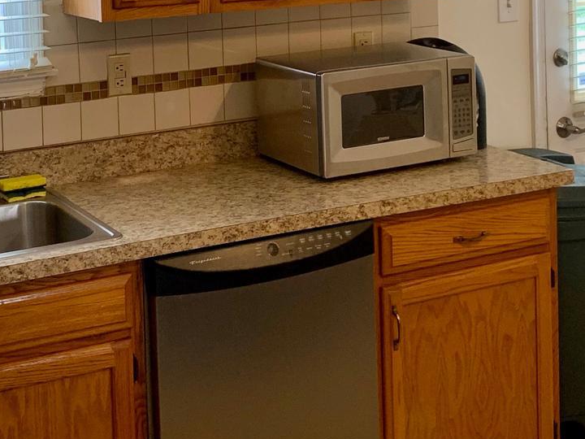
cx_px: 240
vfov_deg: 19.2
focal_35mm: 74
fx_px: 1251
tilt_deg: -1.4
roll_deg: +2.4
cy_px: -33
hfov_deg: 26.3
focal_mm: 4.25
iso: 64
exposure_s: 1/60
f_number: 1.8
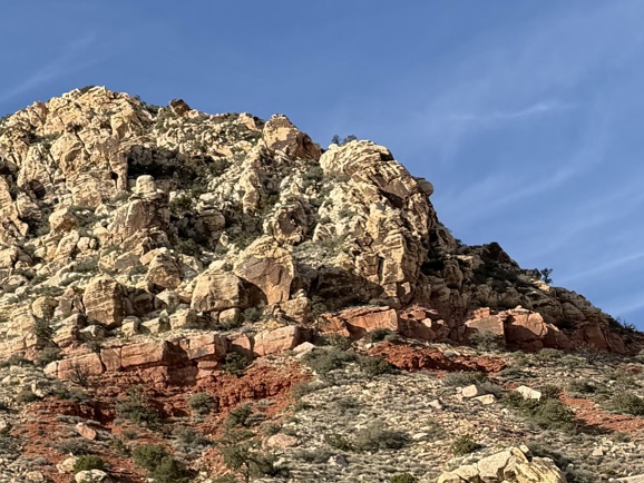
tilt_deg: +24.2
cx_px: -439
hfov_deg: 19.2
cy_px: 267
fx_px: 1545
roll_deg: -0.4
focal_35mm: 83
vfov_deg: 17.8
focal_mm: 6.76
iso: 80
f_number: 1.78
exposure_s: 1/3425
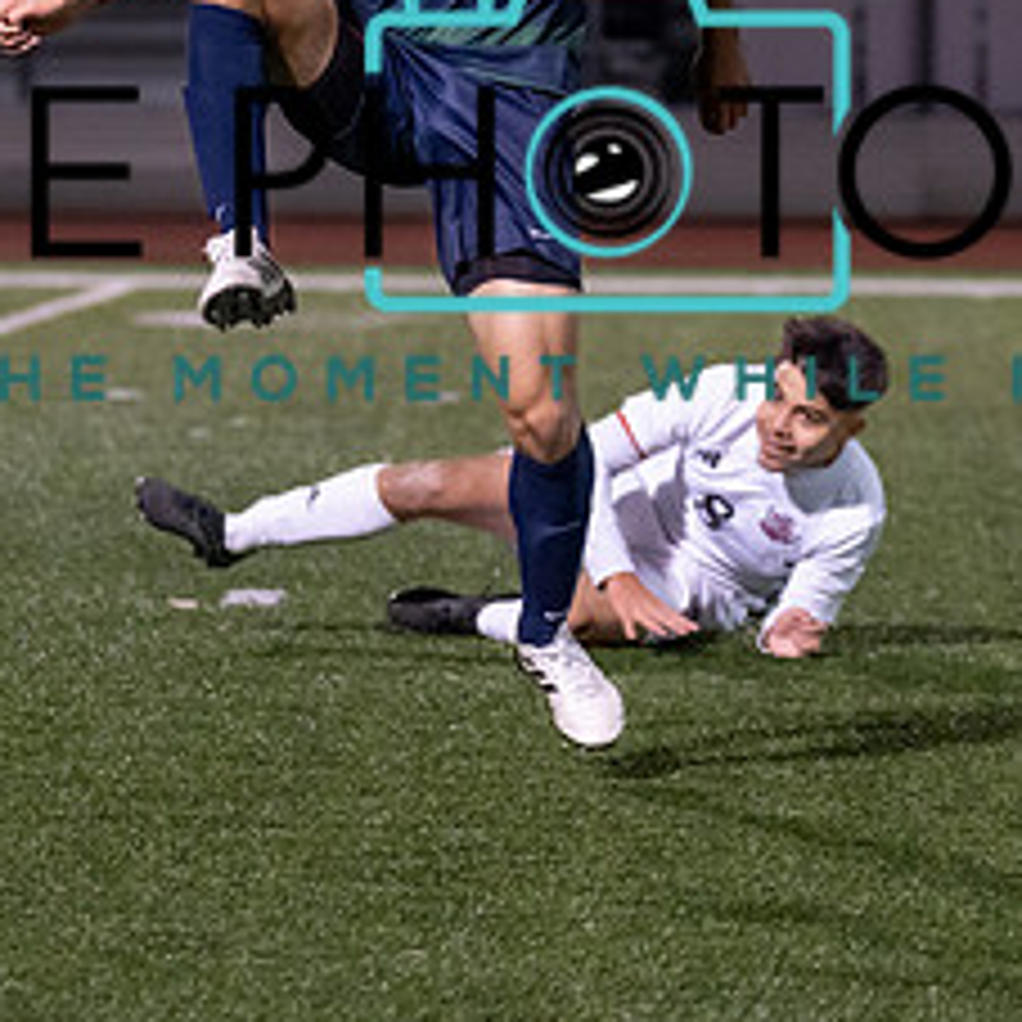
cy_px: 202
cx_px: 625
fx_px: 12559
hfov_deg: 4.7
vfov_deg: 4.7
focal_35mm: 376
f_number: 2.8
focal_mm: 110
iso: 2500
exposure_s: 1/1000
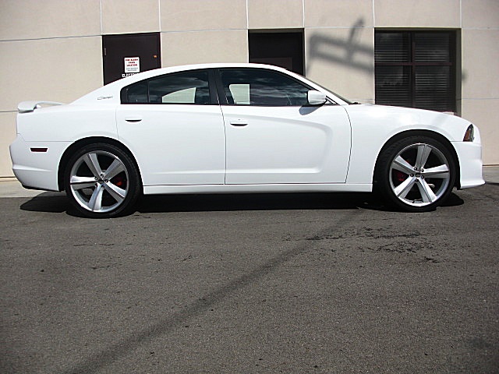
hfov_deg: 51.4
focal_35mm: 36
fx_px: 519
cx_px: 250
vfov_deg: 39.7
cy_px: 187
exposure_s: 1/320
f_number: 7.9
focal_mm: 6.3
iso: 50
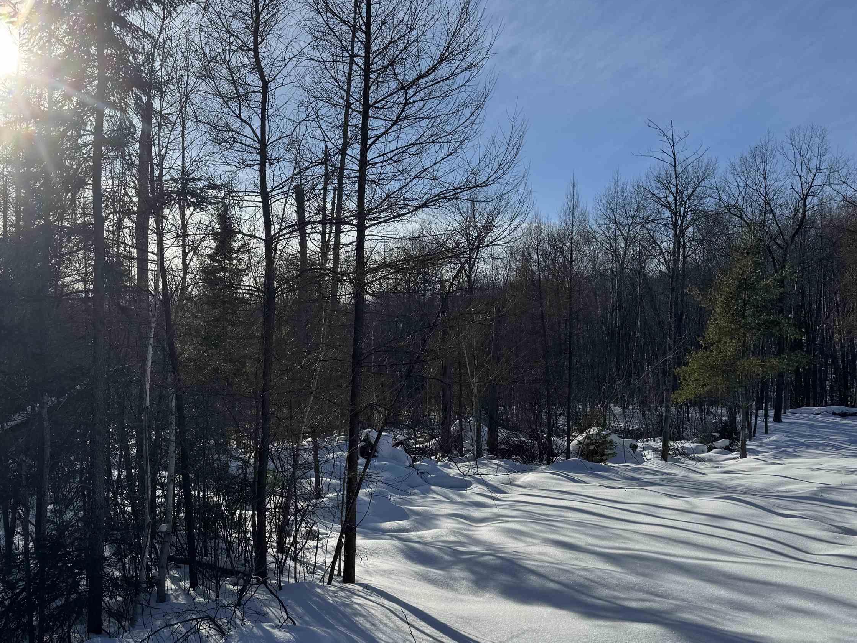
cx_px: 306
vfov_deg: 42.7
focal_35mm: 33
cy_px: 391
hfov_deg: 54.5
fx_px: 817
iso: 80
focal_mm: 6.76
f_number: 1.78
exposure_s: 1/9009
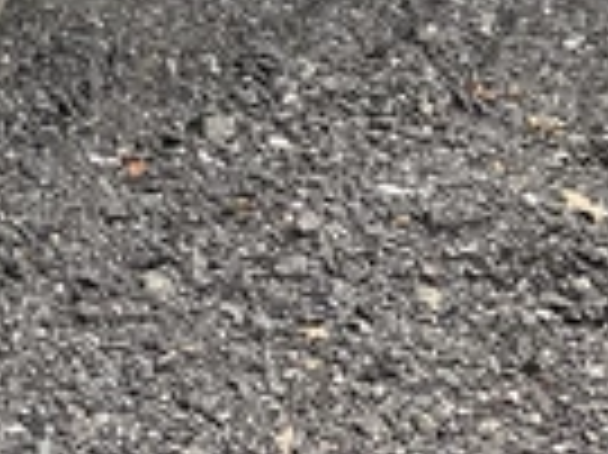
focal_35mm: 86
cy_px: -216
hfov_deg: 20.9
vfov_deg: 15.8
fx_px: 1509
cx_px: -158
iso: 25
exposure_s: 1/491
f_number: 1.8
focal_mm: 3
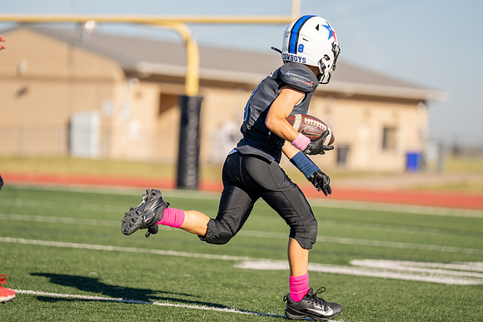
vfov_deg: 8.0
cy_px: 161
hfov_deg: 12.0
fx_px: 2306
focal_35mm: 172
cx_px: 235
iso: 160
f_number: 2.8
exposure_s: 1/2500
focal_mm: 164
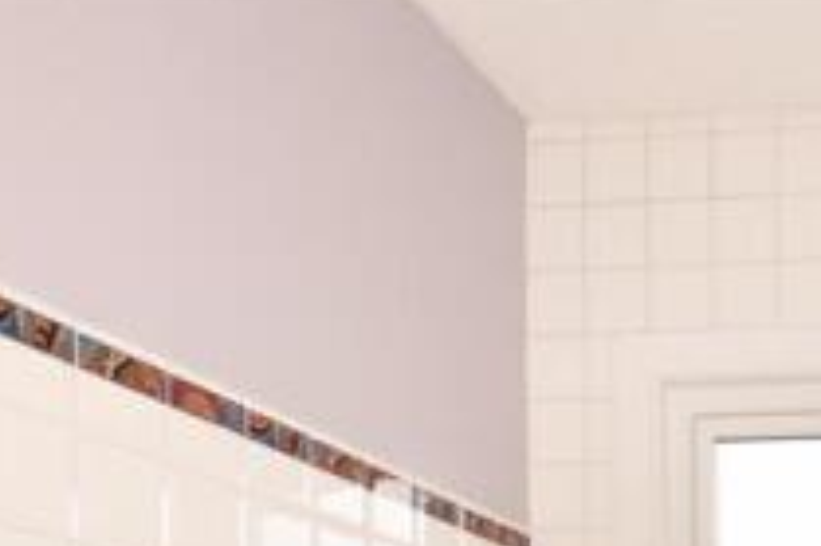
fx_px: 1071
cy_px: 831
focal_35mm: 47
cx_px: 833
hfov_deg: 37.2
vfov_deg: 22.9
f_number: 5.6
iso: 400
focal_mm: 10
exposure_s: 1/160
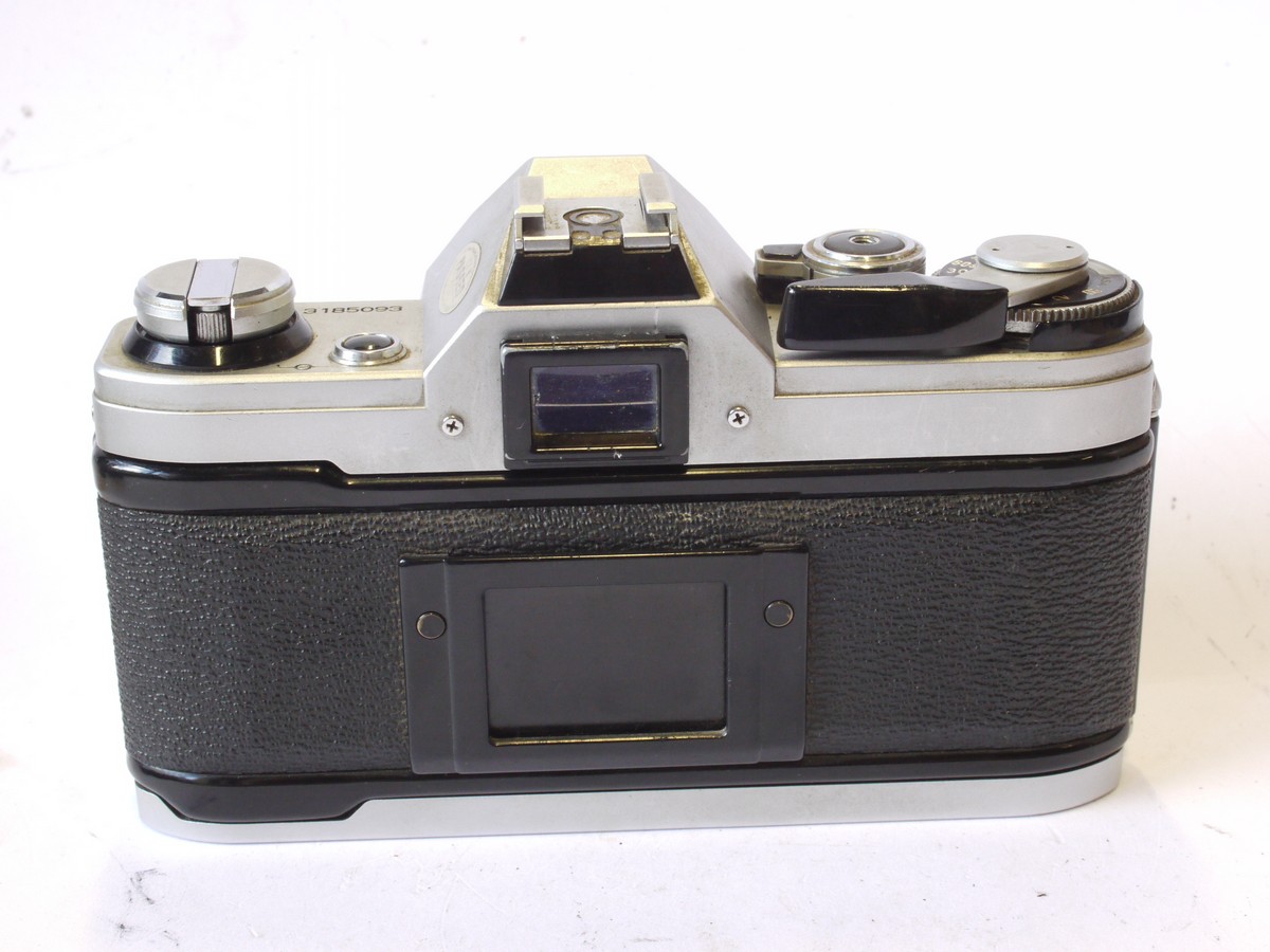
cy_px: 476
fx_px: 2201
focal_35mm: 60
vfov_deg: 24.4
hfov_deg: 32.2
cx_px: 635
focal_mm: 30
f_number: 11
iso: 800
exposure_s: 1/25
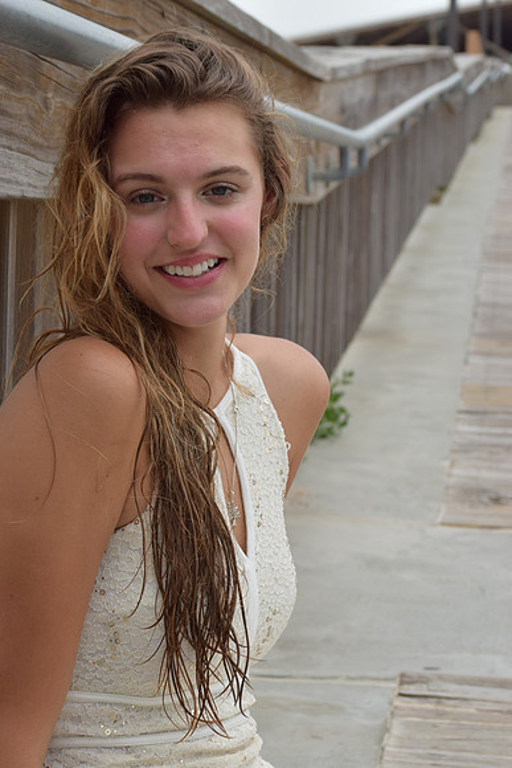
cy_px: 384
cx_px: 256
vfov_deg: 24.6
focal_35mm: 82
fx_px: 1759
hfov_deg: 16.6
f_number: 8
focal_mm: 55
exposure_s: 1/250
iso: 250
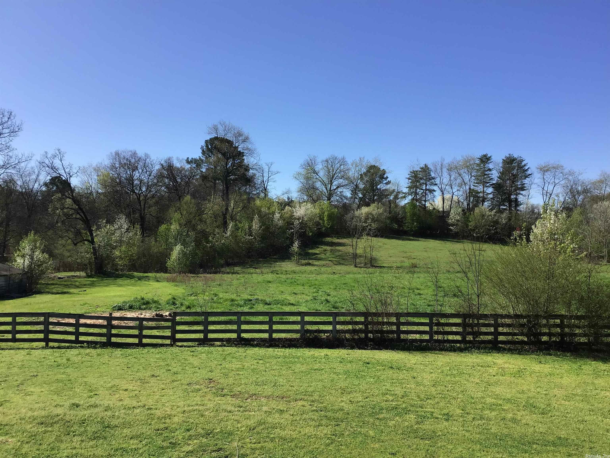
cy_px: 229
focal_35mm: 31
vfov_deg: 45.4
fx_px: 546
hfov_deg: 58.4
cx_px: 305
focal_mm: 3.3
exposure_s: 1/1235
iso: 25
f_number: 2.4
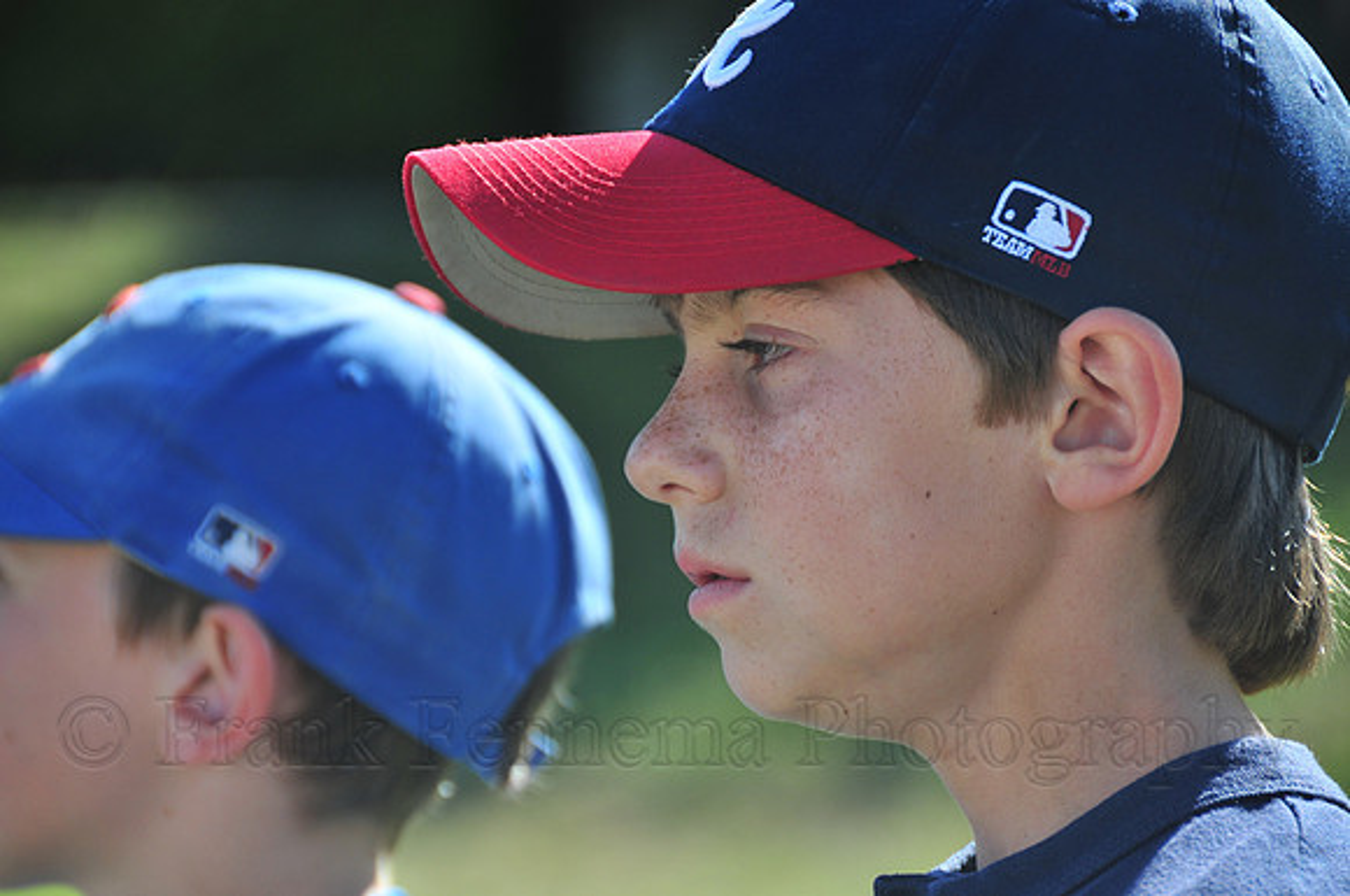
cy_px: 448
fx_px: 11234
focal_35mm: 300
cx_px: 675
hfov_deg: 6.9
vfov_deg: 4.6
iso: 200
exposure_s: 1/500
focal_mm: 200
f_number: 5.6
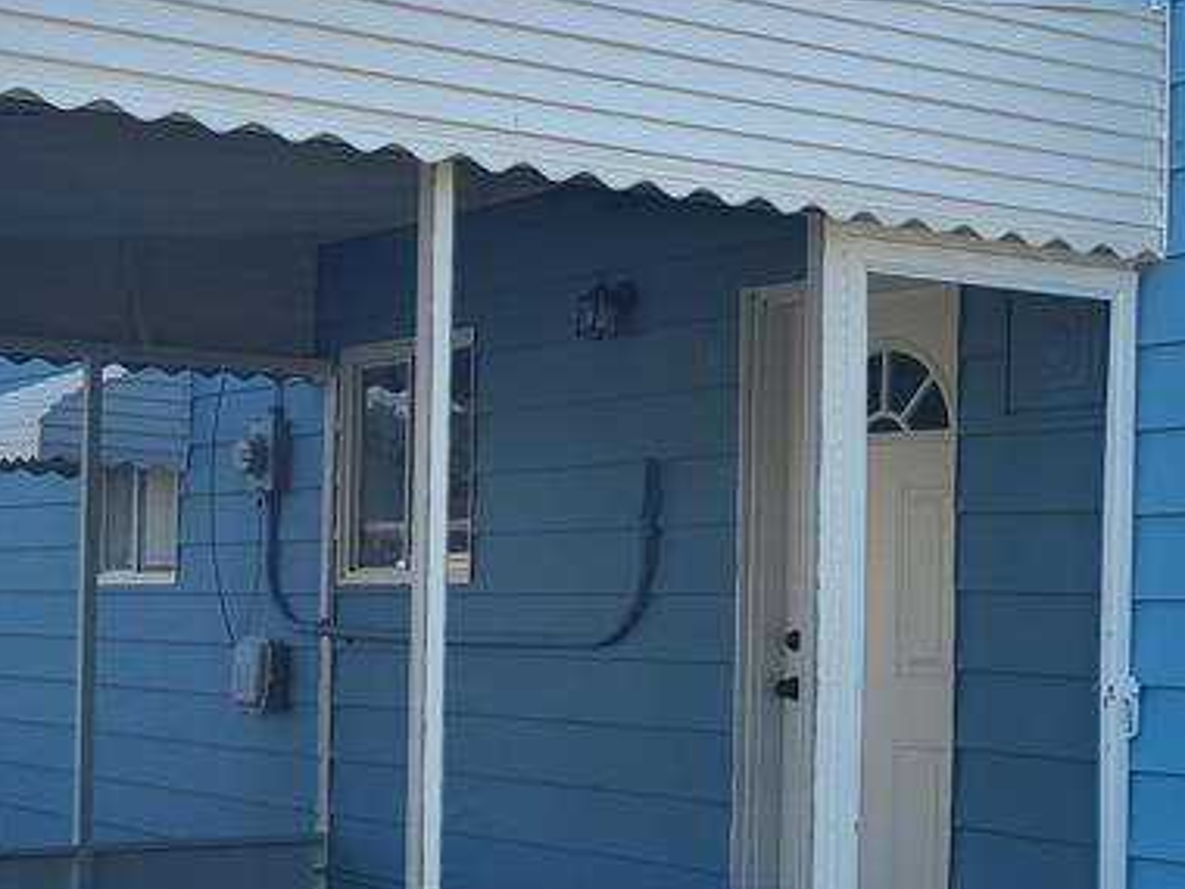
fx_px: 2396
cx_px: 543
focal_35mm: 70
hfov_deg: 27.8
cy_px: 639
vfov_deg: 20.9
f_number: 1.8
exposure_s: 1/512
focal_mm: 5.4
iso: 40
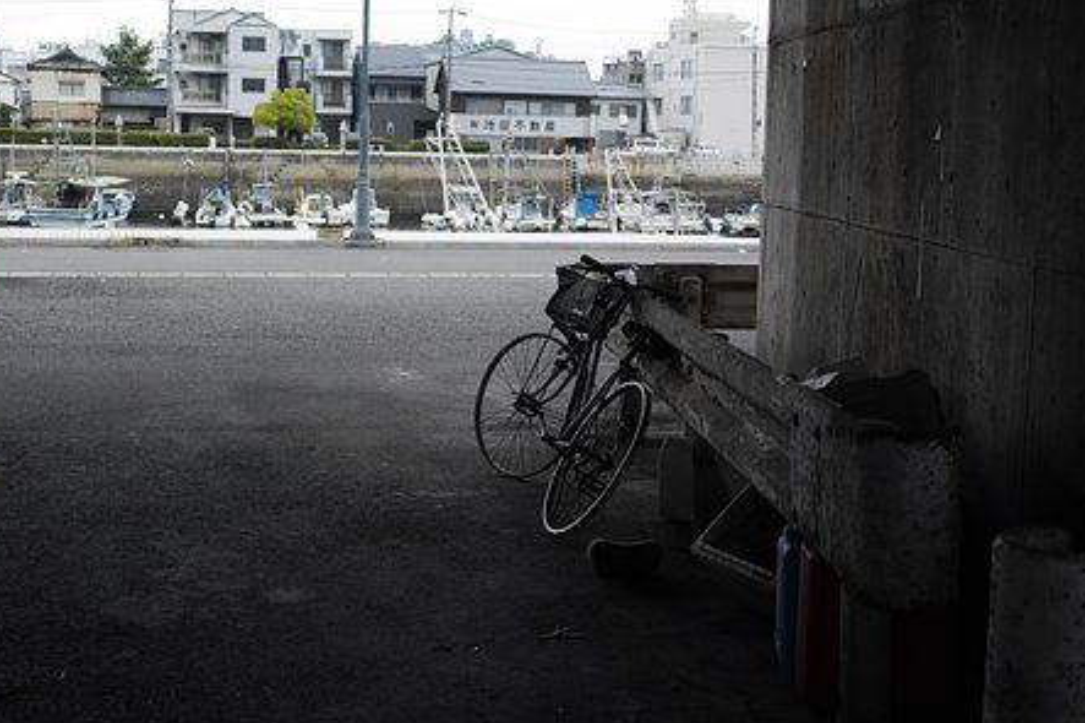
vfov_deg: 26.0
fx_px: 1567
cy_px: 317
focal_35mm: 52
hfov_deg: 38.2
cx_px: 514
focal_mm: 30
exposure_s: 1/100
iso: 100
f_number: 4.5
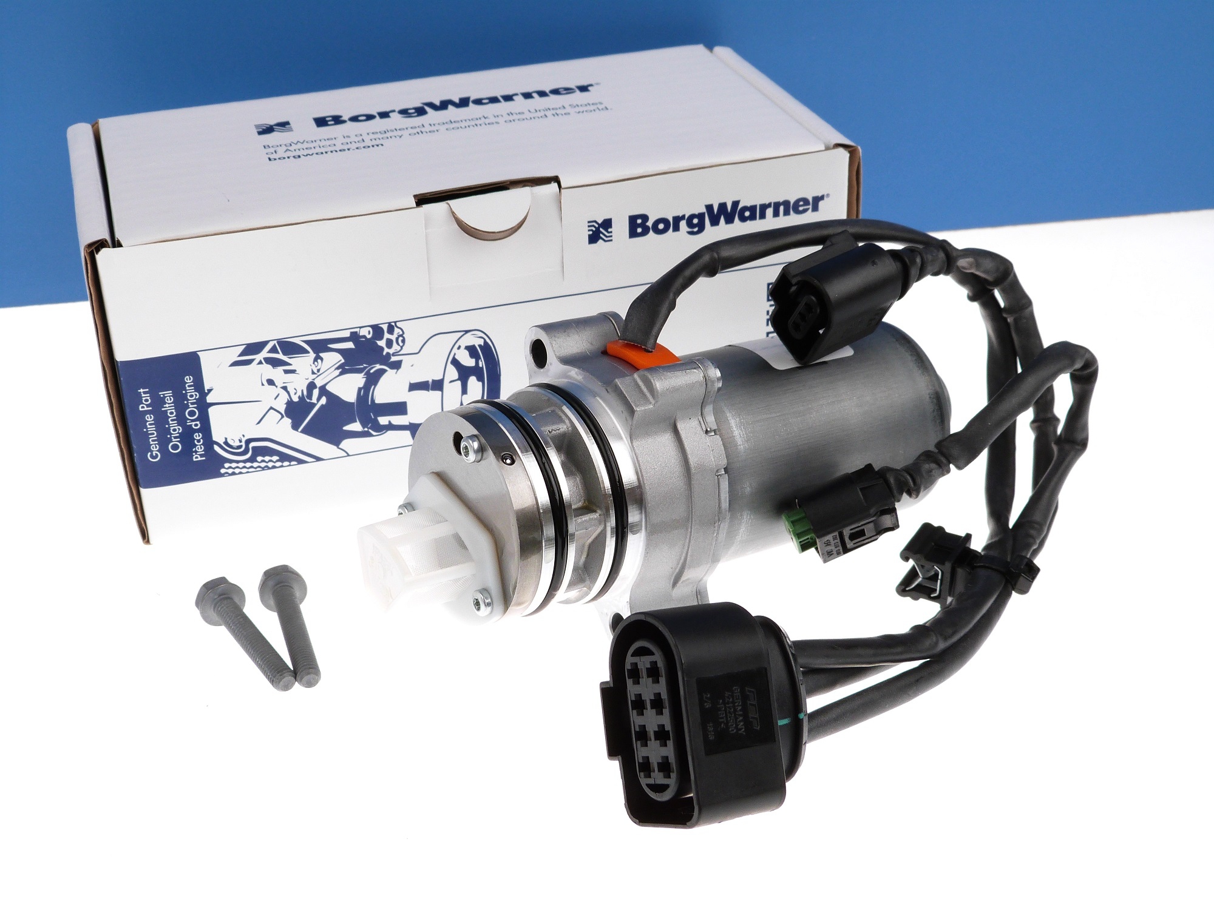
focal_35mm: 49
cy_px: 455
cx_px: 607
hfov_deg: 38.9
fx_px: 1718
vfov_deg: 29.7
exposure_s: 1/100
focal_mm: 8.7
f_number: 3.6
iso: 100
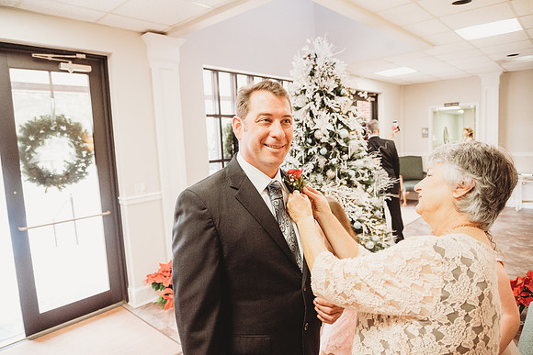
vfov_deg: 53.2
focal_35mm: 24
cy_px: 178
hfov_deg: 73.7
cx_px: 266
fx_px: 355
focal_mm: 24
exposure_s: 1/125
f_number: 4
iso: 5000
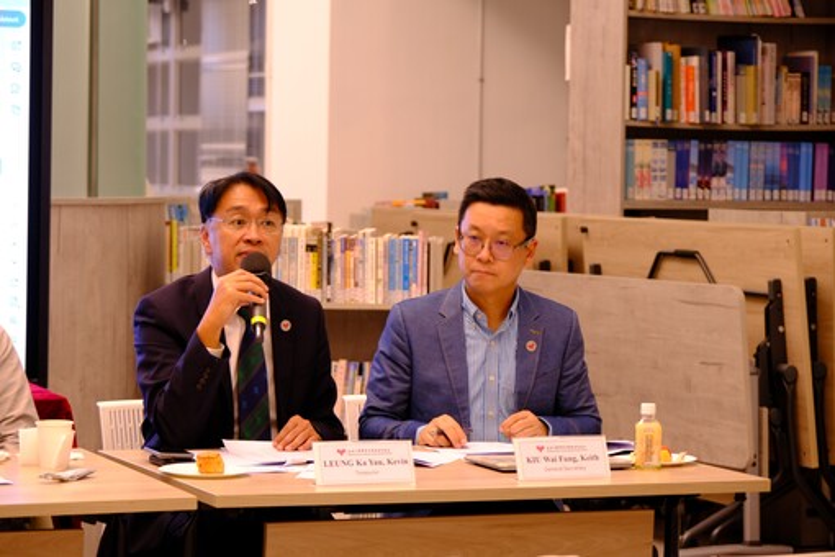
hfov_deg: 17.5
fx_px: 2714
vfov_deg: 11.7
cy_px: 278
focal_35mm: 117
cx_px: 418
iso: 160
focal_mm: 78.1
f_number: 4
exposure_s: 1/10
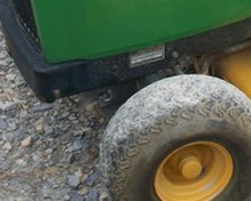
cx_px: 252
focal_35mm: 101
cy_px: -68
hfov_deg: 18.5
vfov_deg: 14.5
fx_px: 750
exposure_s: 1/250
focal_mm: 7.54
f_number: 2.8
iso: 64
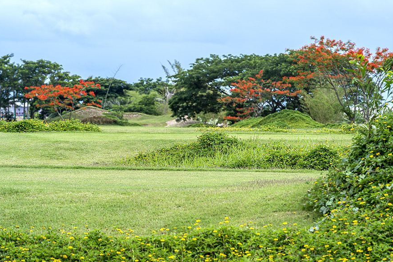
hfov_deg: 9.4
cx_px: 184
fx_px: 2390
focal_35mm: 219
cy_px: 127
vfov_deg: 6.3
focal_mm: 200
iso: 100
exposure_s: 1/125
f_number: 13
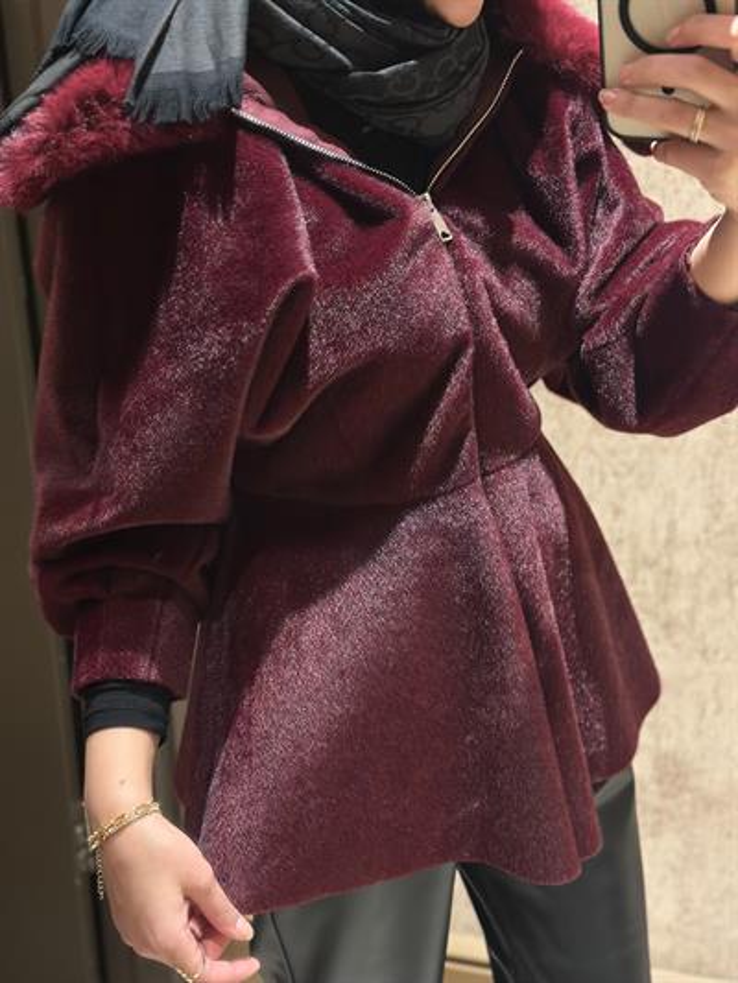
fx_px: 1364
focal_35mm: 48
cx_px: 369
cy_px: 492
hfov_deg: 30.3
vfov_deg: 39.6
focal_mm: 6.86
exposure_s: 1/33
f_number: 1.78
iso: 320
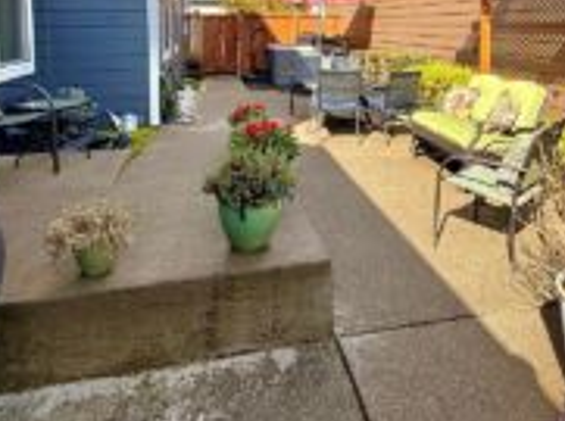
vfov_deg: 42.1
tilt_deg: -3.8
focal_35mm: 31
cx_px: 356
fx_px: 505
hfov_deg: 57.7
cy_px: 53
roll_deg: +0.1
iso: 50
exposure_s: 1/876
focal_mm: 2.22
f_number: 2.2
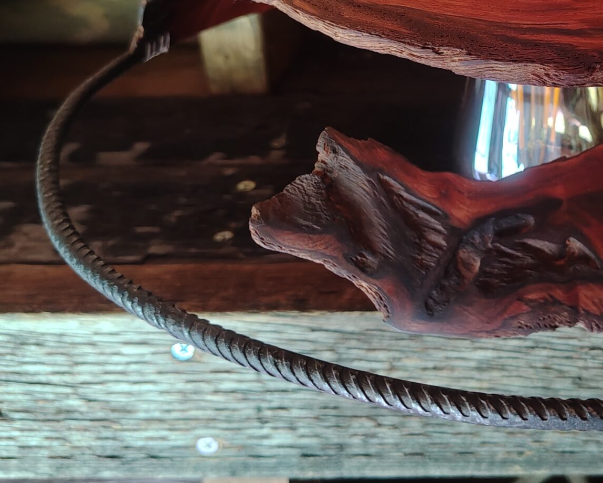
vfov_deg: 29.6
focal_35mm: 50
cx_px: 522
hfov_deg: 35.5
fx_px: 893
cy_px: 95
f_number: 1.88
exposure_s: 1/60
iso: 1162
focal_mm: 5.56
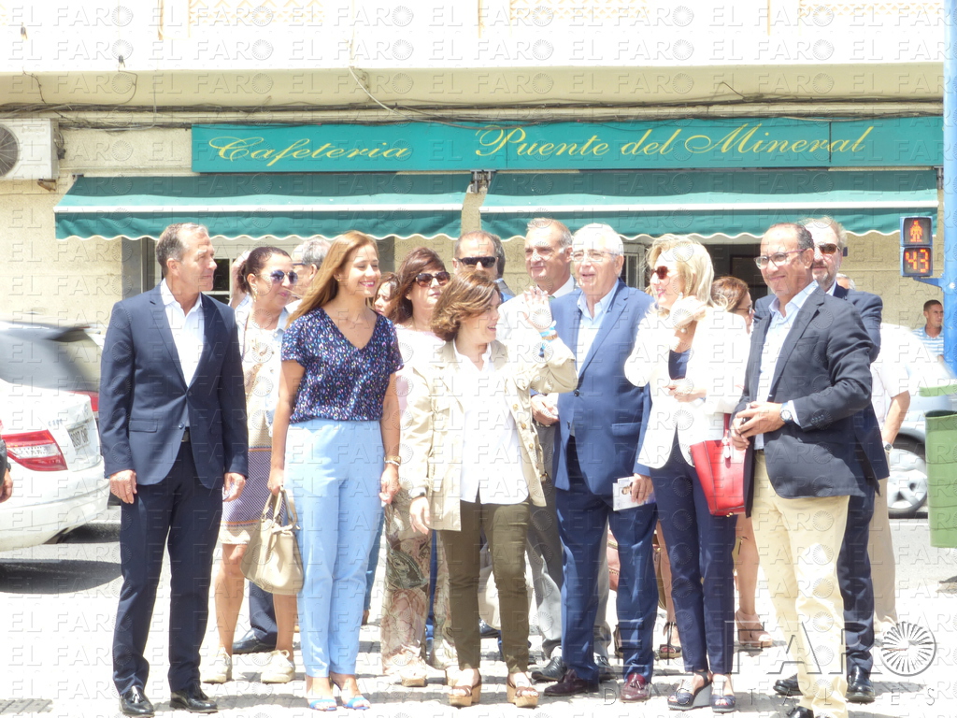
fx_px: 3345
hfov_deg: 16.3
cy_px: 359
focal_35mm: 121
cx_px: 478
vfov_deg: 12.2
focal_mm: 21.8
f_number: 8
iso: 100
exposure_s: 1/60
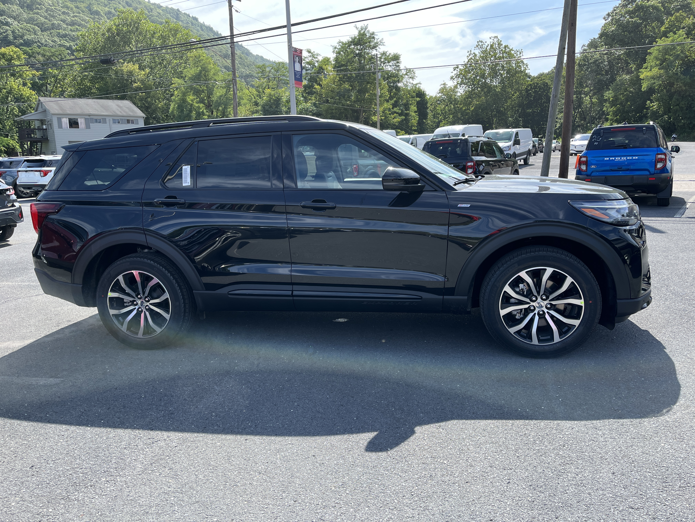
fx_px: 522
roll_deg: +1.2
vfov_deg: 53.1
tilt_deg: -12.8
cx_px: 348
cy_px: 261
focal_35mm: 26
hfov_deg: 67.3
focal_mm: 5.1
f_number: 1.6
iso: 50
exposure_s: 1/1018
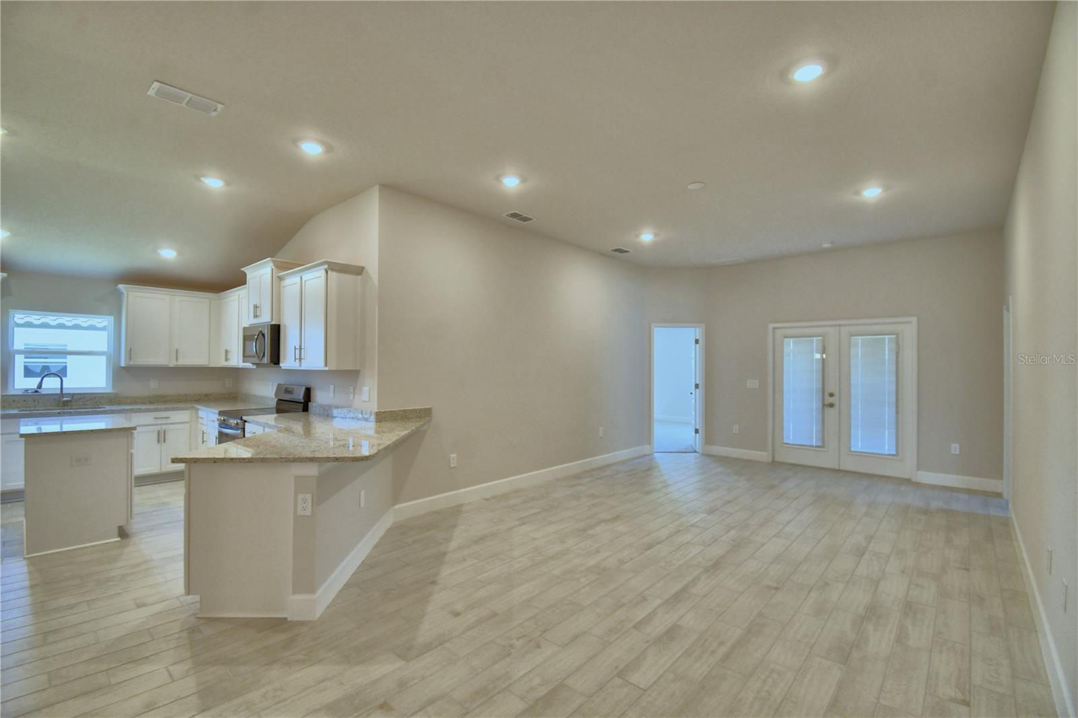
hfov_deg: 100.4
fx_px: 449
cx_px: 539
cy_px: 359
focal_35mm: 15
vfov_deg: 77.3
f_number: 4.5
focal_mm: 10
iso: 400
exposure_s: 1/50
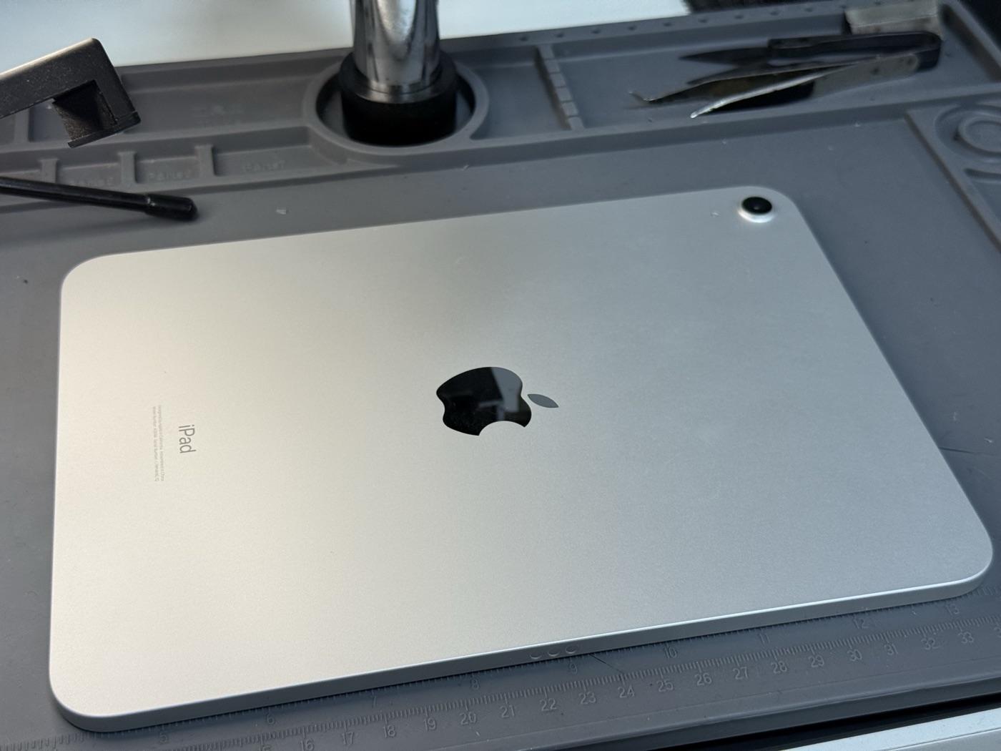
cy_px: 376
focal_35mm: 48
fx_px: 1388
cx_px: 500
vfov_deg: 30.3
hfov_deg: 39.7
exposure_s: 1/120
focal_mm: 6.76
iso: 64
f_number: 1.78
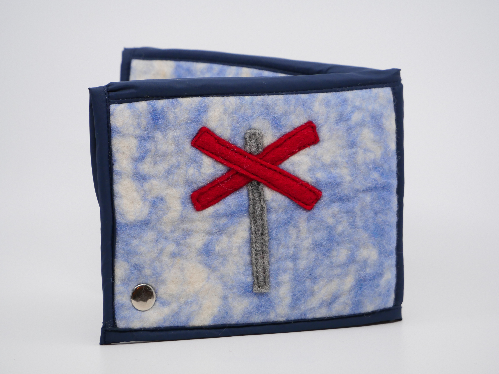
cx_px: 250
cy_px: 187
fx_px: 4325
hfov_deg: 6.6
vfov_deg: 5.0
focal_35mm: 300
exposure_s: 1/320
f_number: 5.6
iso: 640
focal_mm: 150
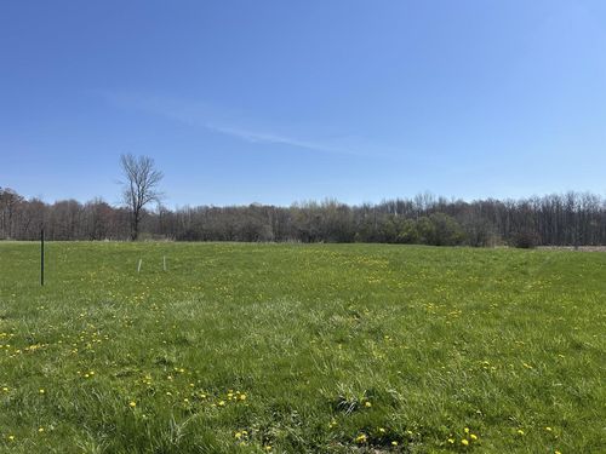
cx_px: 303
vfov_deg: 53.1
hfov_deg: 67.3
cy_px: 227
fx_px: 455
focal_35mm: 26
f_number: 1.5
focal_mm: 5.7
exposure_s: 1/6211
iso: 50
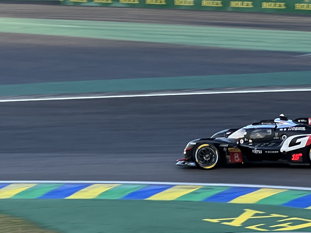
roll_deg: -3.3
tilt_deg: -6.1
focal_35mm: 205
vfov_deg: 7.2
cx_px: 11
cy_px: 120
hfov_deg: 9.6
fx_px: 1842
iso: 40
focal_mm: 9
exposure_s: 1/99
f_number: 2.8
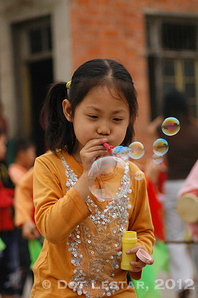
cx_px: 99
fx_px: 992
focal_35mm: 120
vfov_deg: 17.1
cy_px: 149
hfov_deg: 11.4
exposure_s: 1/1000
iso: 900
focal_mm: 80
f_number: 4.2
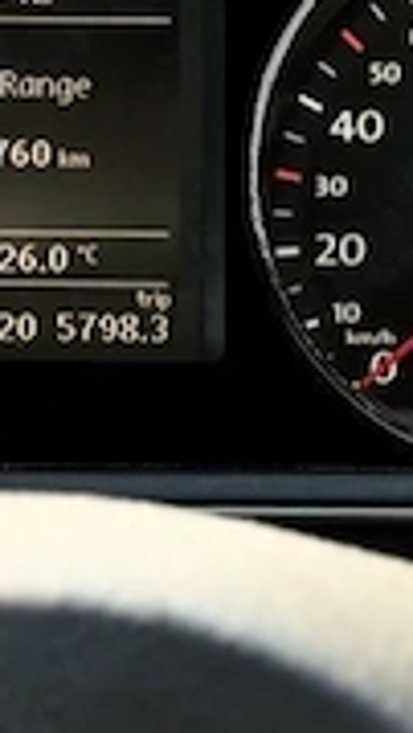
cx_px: 65
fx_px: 3399
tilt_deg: -18.6
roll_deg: -0.2
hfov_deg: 6.9
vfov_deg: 12.2
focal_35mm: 175
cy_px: 158
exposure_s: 1/242
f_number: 1.78
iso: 160
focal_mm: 6.76
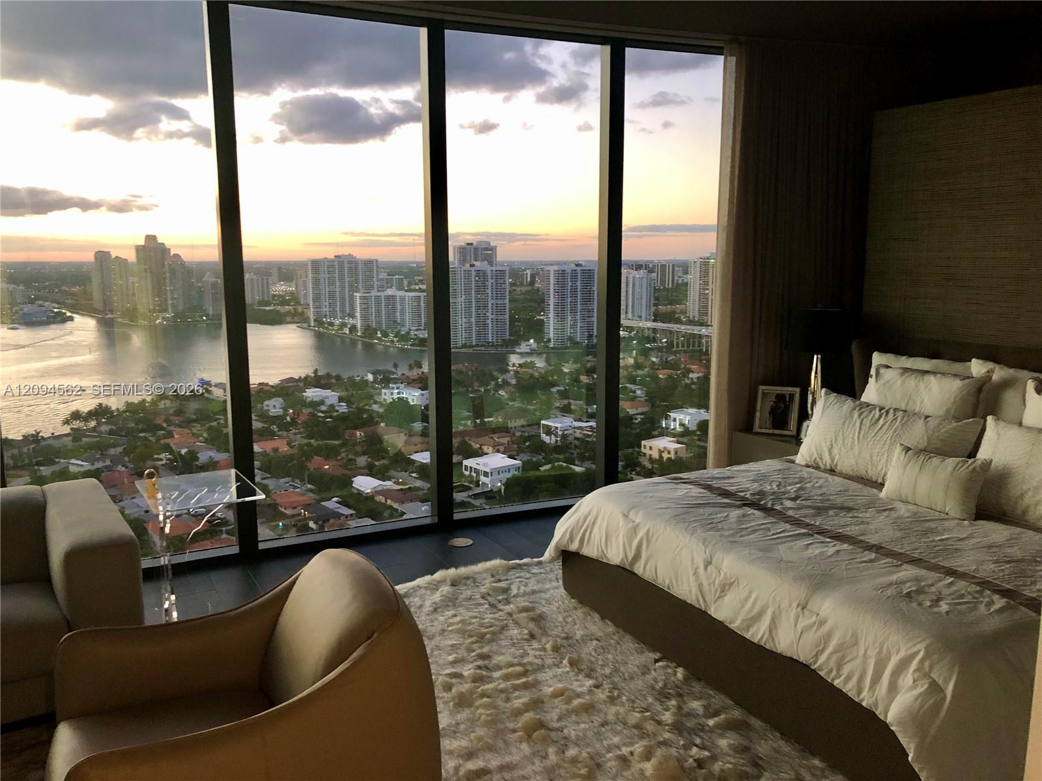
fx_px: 843
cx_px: 521
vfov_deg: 49.7
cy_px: 390
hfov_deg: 63.4
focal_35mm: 28
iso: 100
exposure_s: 1/9
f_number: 1.8
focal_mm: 4
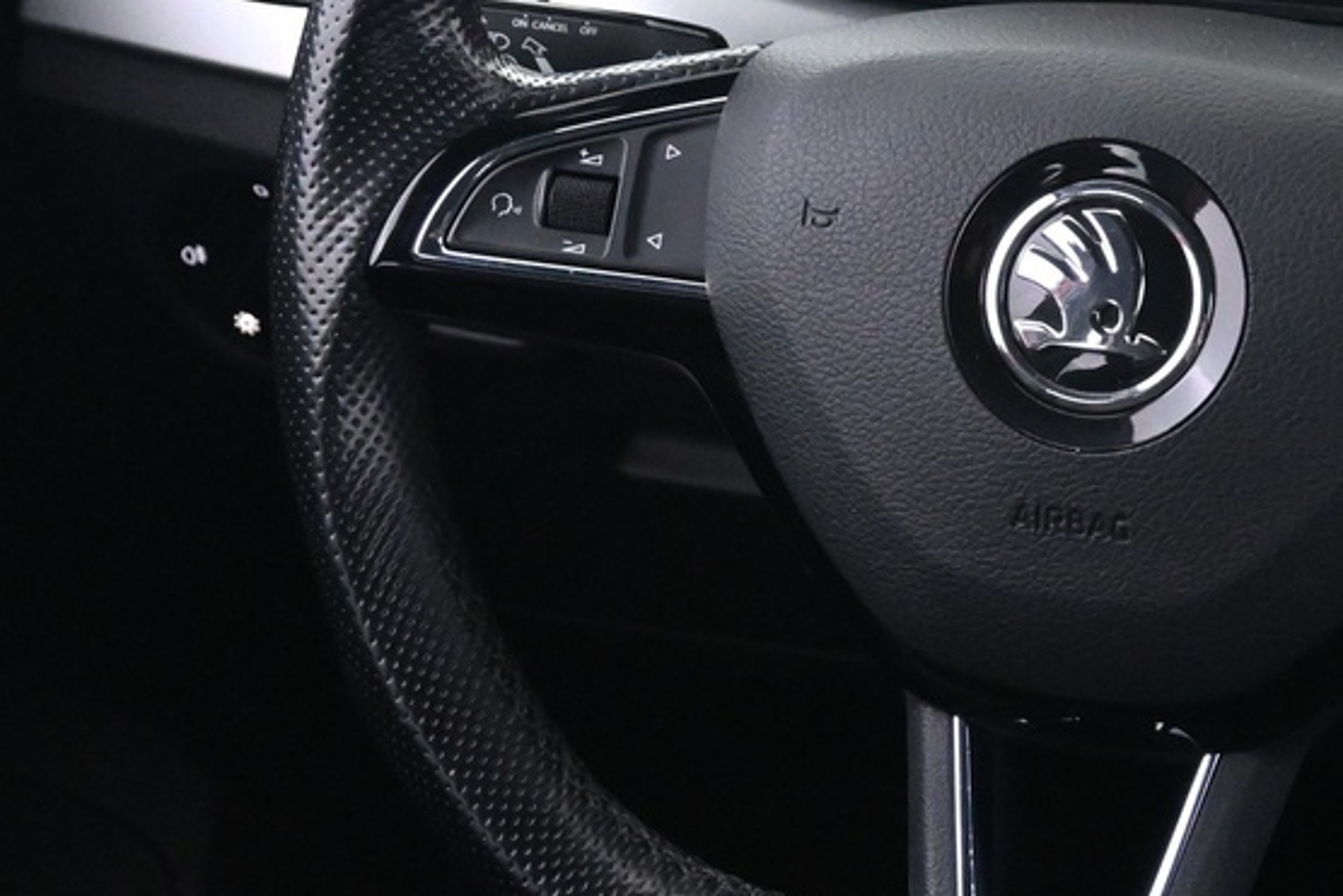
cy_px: 278
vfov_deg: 13.6
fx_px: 3748
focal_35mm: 100
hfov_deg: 20.1
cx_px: 1104
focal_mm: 23
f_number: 4.2
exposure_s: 1/40
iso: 4500
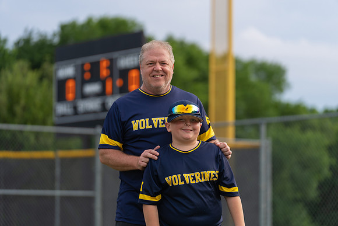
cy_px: 113
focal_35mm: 127
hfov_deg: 16.1
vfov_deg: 10.8
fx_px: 1193
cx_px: 169
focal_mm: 127
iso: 160
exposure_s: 1/320
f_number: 2.8
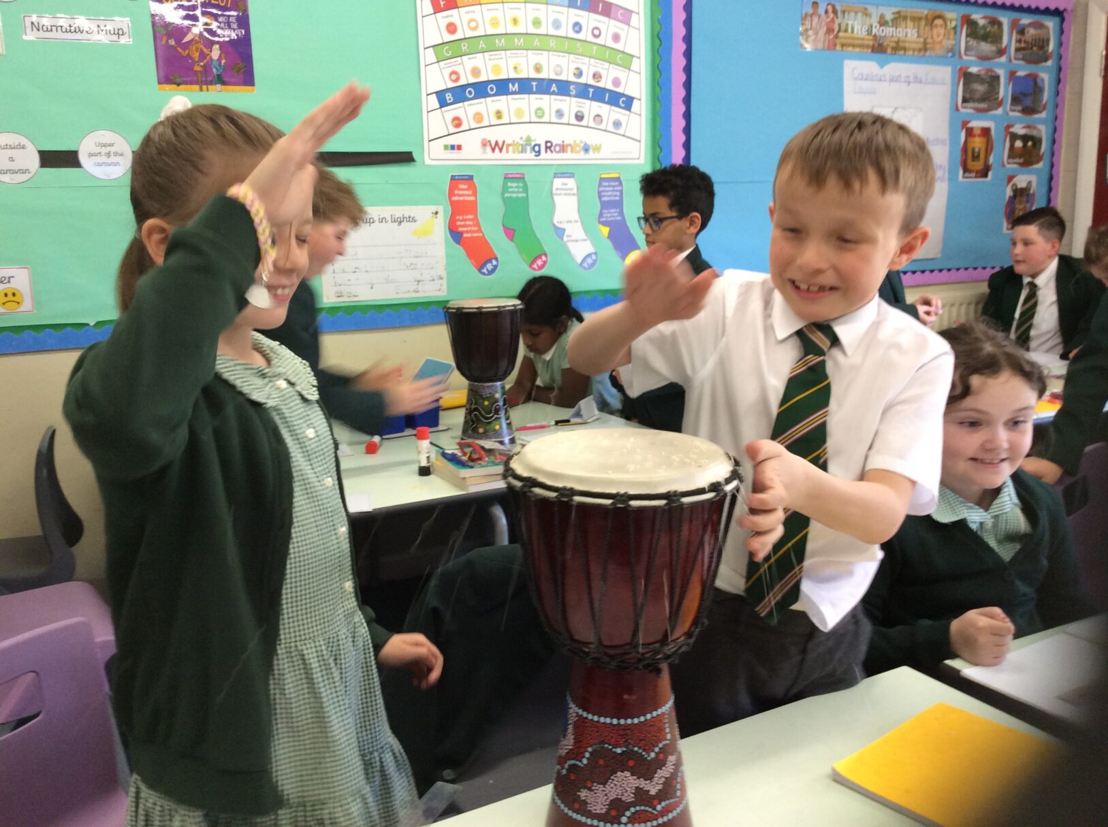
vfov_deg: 44.1
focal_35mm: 32
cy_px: 414
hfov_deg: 56.9
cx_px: 554
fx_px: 1023
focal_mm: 3.3
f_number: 2.4
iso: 64
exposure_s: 1/25
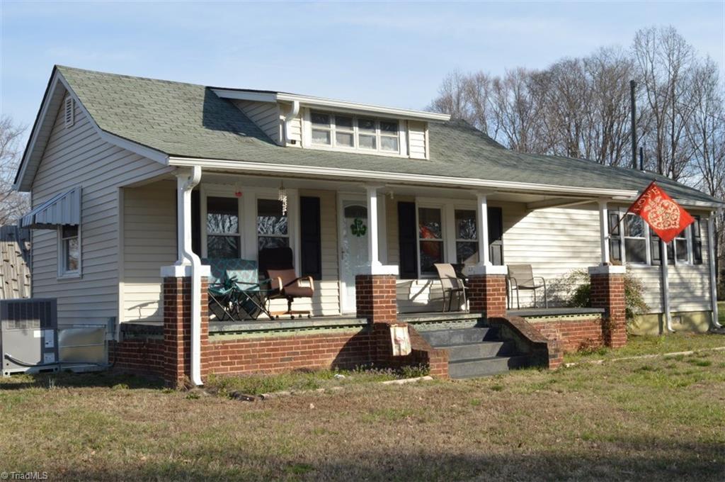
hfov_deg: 45.0
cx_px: 362
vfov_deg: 30.8
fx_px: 875
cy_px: 241
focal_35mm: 44
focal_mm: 29
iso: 400
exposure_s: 1/200
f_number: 20
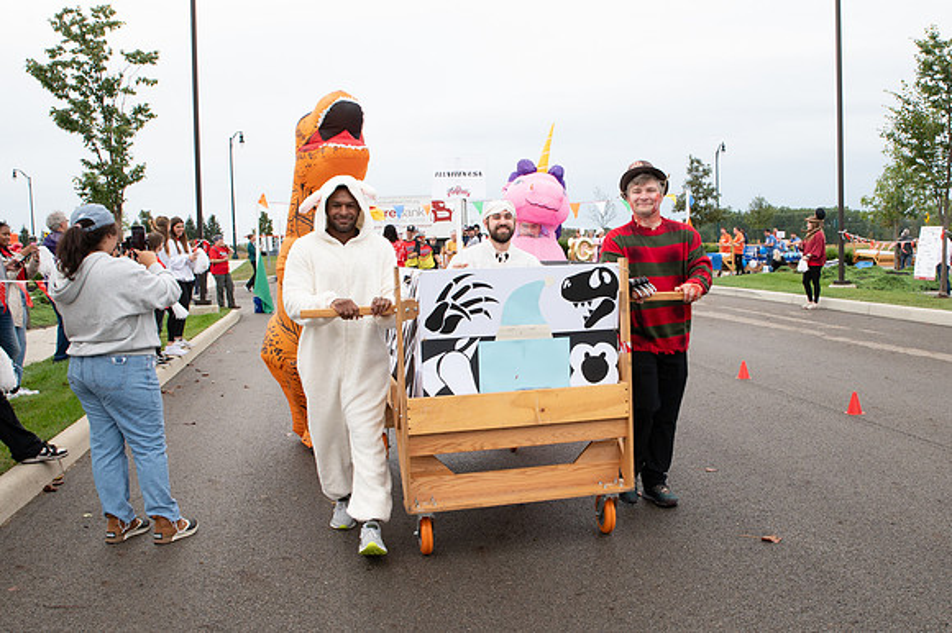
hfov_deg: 54.8
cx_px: 567
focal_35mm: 34
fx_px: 911
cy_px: 332
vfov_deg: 38.3
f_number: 10
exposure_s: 1/200
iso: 640
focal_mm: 24
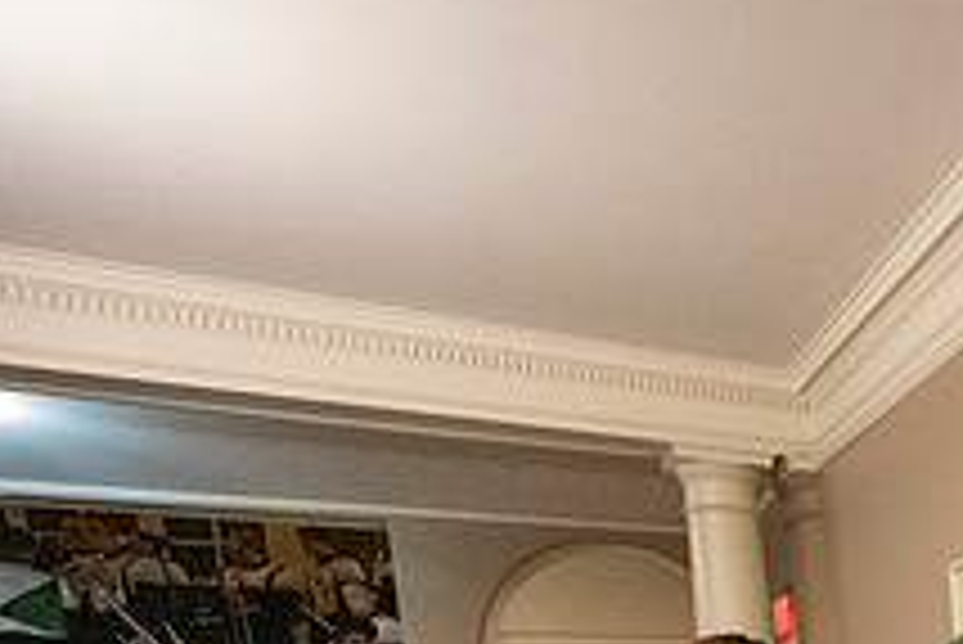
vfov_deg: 28.6
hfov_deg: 34.7
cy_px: 840
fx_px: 1017
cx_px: 1264
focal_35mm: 38
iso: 25600
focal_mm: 14
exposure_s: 1/250
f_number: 4.5
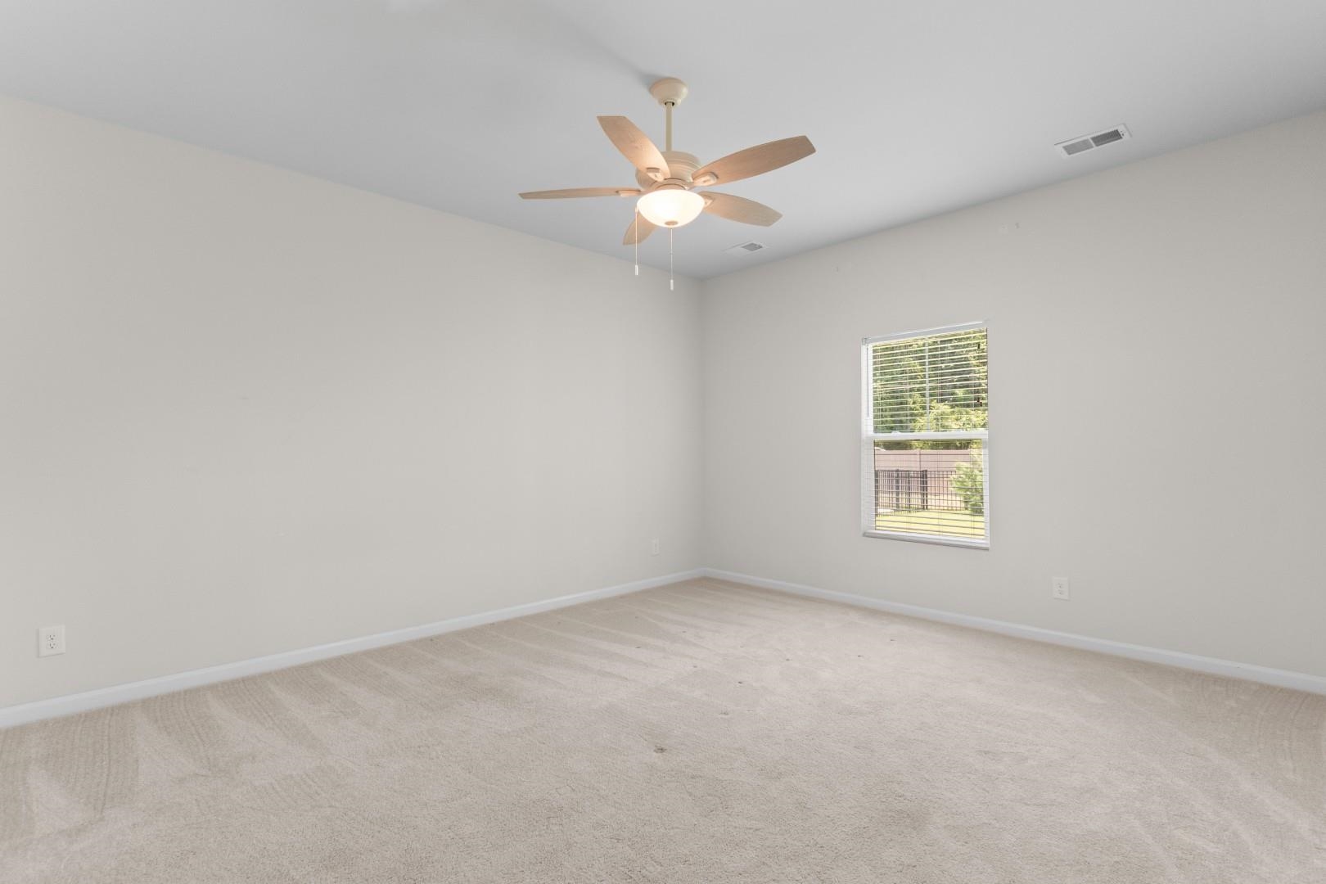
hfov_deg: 96.7
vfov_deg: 73.7
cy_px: 442
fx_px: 589
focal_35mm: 16
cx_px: 663
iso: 100
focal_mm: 11
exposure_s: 1/8
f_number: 4.8
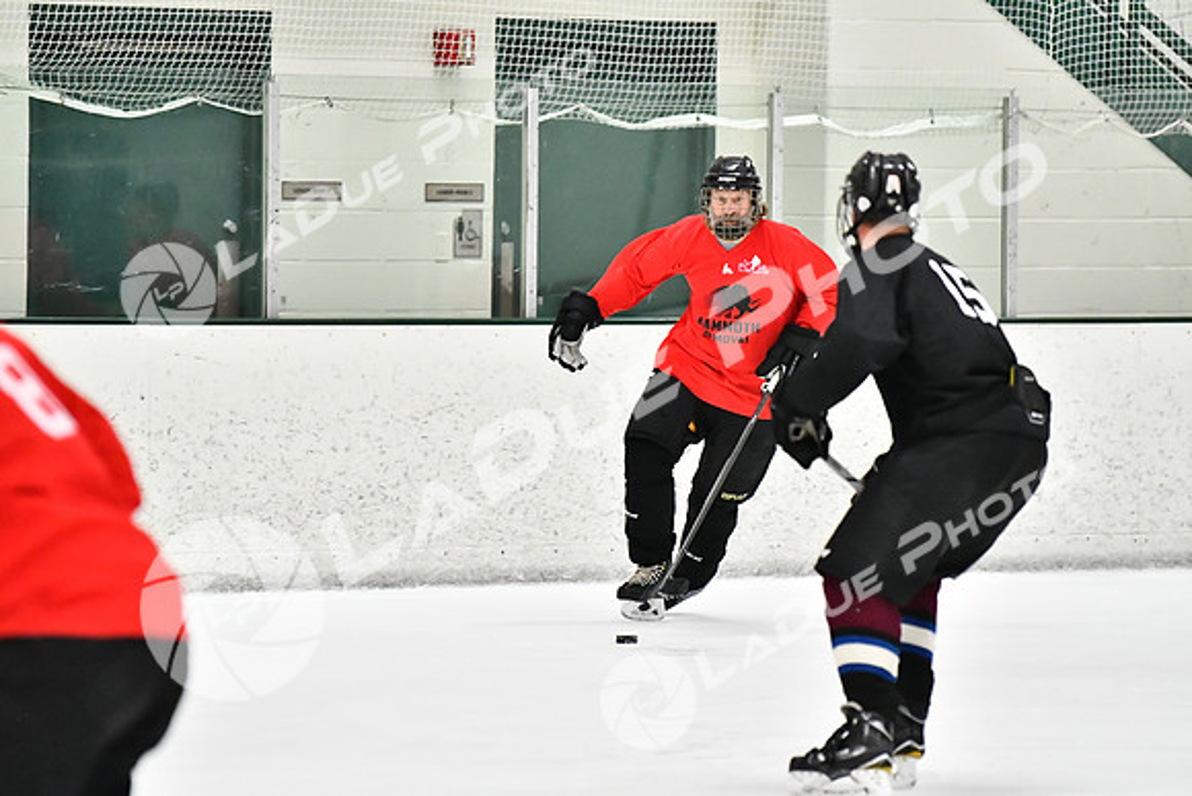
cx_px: 596
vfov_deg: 5.2
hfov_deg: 7.8
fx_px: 8693
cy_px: 398
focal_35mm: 262
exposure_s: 1/1600
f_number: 2.8
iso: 6400
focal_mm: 175
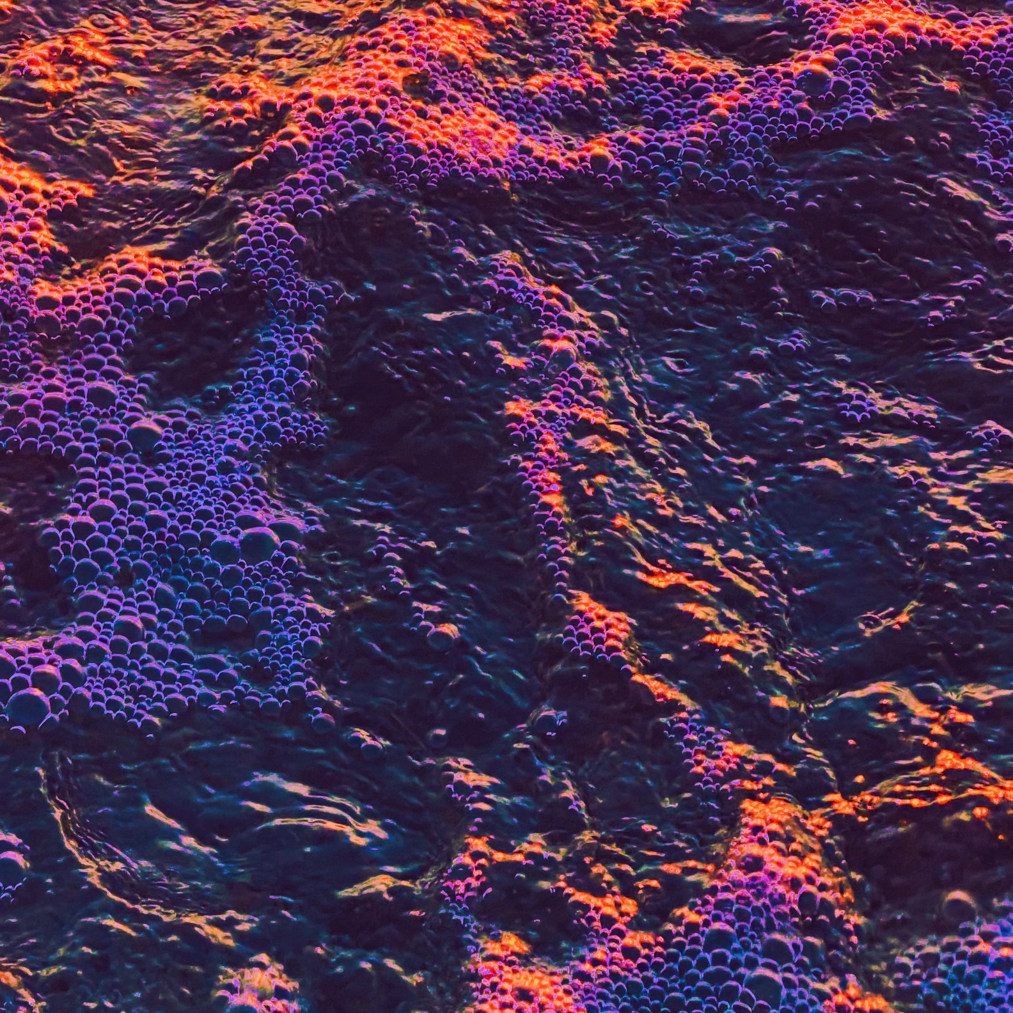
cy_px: 162
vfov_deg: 14.8
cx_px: 282
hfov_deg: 14.9
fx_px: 3874
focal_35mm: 117
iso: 80
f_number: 2
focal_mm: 6
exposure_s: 1/121
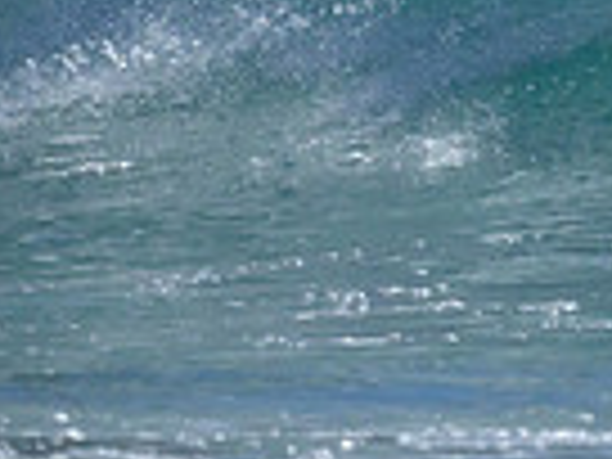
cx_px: 1567
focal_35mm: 4437
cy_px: -462
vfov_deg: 0.3
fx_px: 78445
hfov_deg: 0.4
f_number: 6.3
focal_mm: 800
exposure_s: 1/2000
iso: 1600
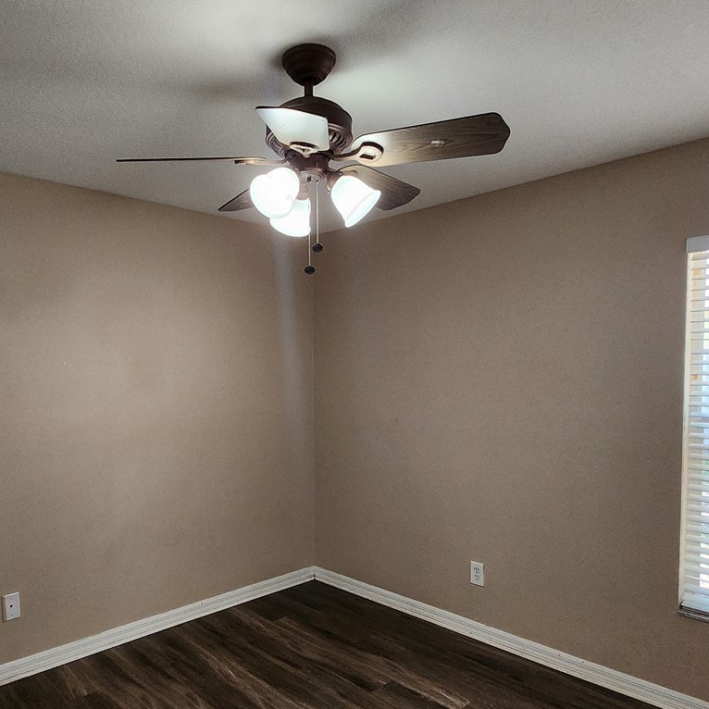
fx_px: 556
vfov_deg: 64.9
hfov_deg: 64.5
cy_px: 389
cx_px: 289
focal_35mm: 24
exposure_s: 1/60
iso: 160
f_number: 2.2
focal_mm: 1.74
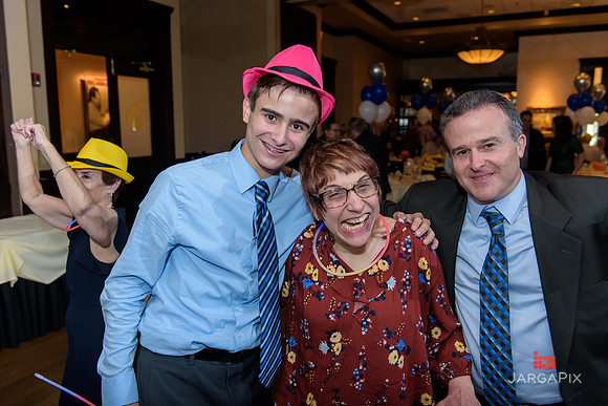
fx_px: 524
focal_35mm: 31
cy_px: 203
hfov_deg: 60.3
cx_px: 304
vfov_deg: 42.3
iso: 1600
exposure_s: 1/125
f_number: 3.2
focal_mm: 31
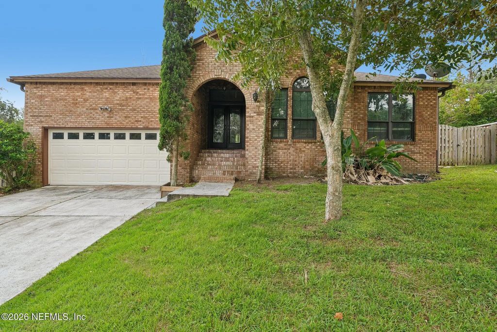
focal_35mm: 17
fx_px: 232
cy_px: 166
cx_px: 248
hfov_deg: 93.9
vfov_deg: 71.1
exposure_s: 1/20
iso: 100
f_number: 9
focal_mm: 16.8
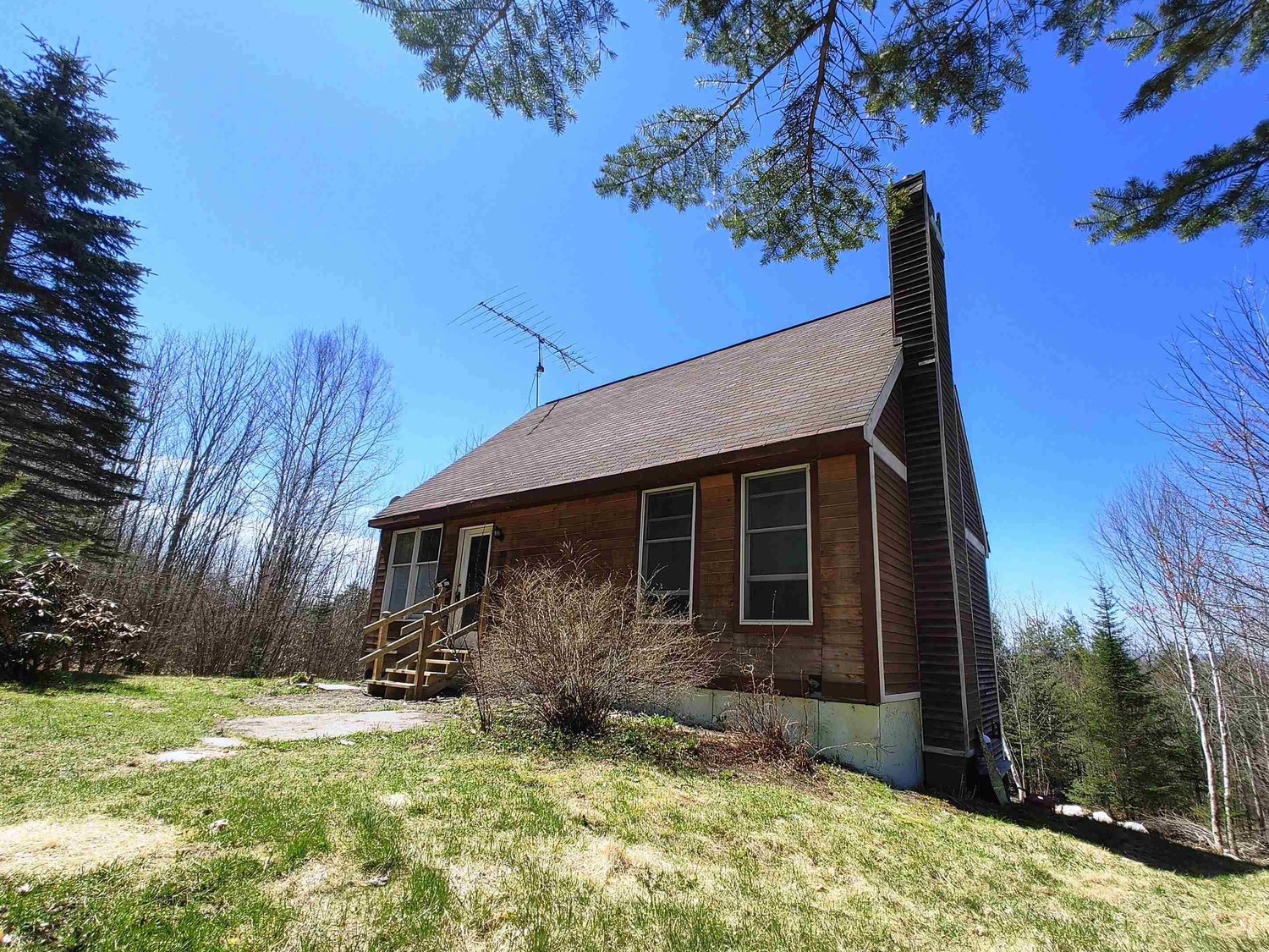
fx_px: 587
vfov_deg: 78.0
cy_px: 502
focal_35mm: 16
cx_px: 662
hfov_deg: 94.4
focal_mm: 1.78
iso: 50
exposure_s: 1/662
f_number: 1.9
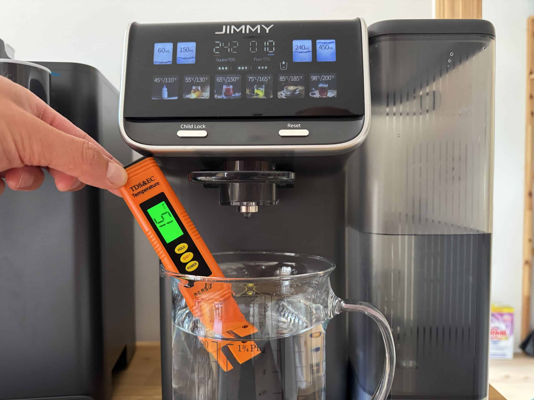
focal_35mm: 24
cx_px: 267
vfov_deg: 56.8
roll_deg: +0.0
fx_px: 370
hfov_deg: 71.6
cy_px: 200
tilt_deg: -1.8
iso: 640
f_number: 1.78
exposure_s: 1/59
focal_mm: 6.76
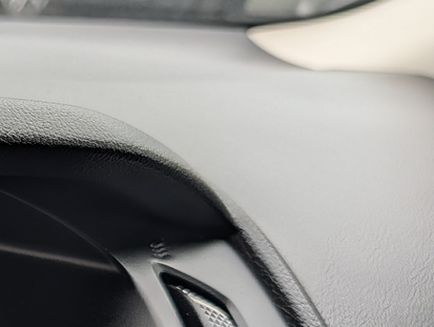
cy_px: 356
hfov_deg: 17.9
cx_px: -282
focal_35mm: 93
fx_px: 1168
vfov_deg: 15.5
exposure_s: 1/215
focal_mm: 6.9
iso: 20
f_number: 1.68
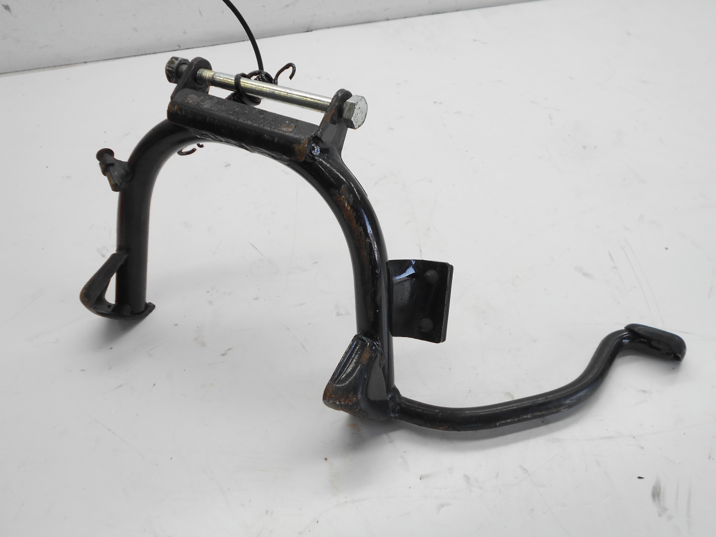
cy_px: 268
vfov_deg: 41.8
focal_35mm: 34
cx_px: 358
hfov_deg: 54.0
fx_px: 703
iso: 80
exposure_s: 1/60
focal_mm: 5.8
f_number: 3.6
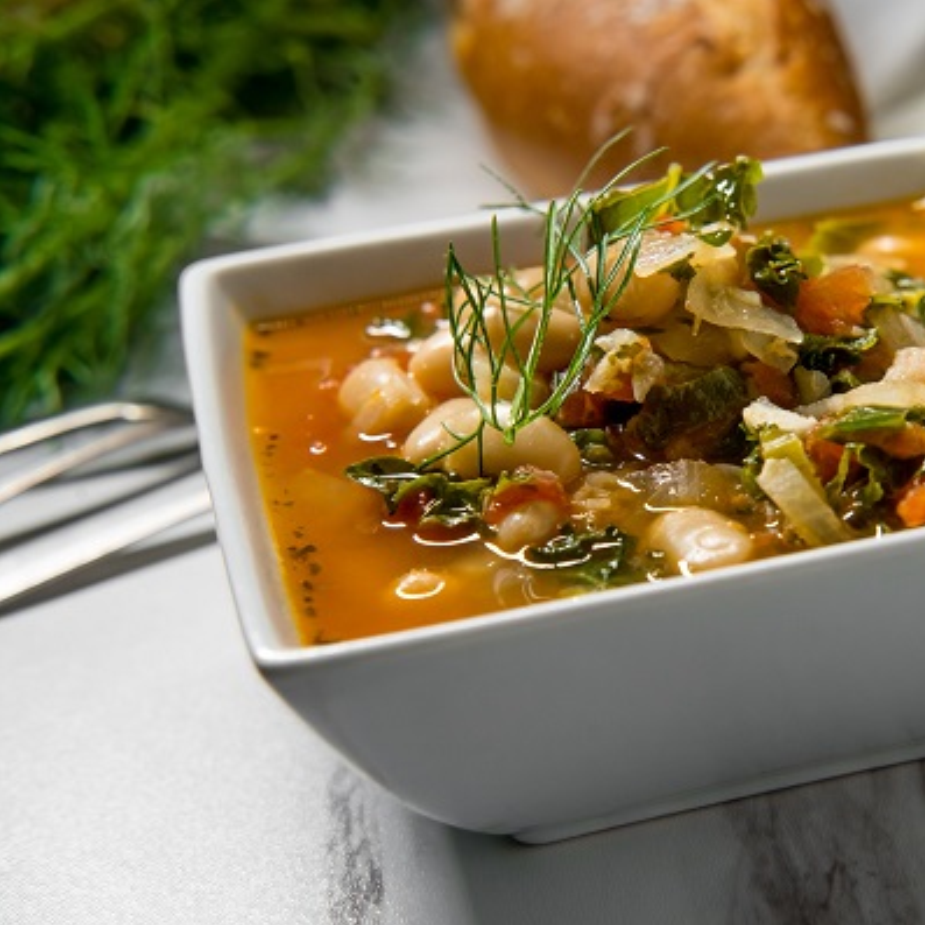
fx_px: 2056
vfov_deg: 25.4
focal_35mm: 68
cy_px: 464
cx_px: 697
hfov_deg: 25.1
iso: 320
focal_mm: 35
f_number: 5.6
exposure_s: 1/125
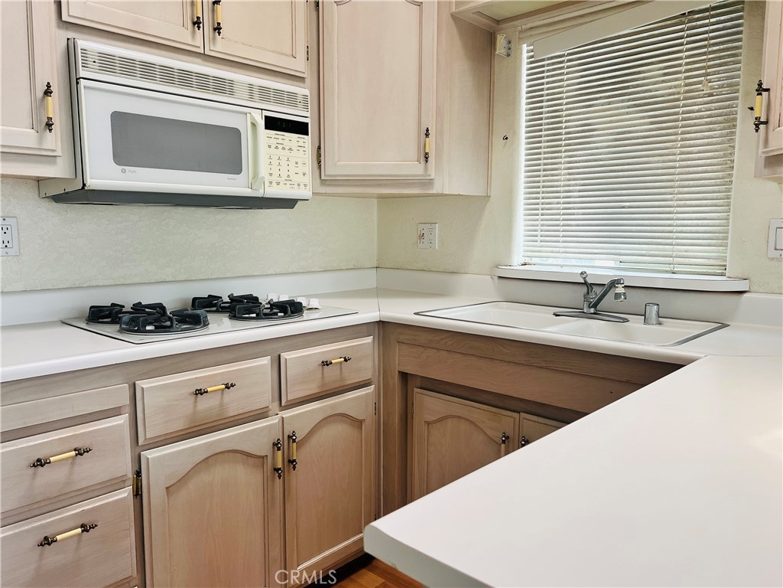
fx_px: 588
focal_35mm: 26
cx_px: 392
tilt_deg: -7.7
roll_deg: +0.6
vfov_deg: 53.1
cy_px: 294
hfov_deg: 67.3
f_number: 1.5
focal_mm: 5.7
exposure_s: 1/121
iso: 125
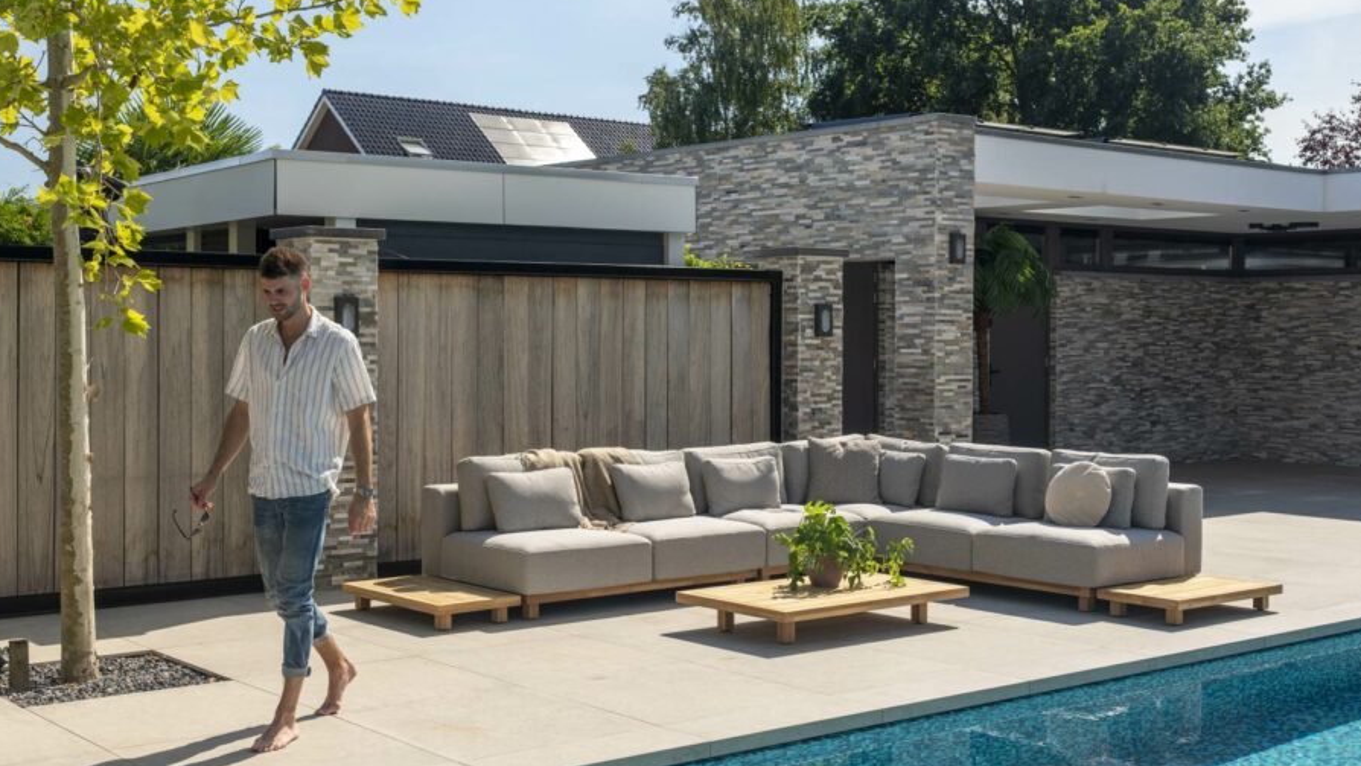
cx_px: 653
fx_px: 1732
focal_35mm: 48
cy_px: 412
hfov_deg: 42.9
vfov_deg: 24.9
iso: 200
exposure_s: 1/500
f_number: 4.5
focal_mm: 40
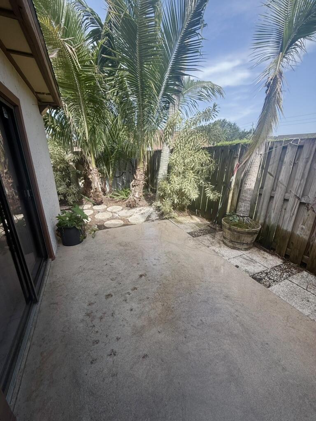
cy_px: 210
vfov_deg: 102.1
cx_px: 158
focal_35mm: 14
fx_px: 170
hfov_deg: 85.7
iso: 50
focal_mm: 2.22
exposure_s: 1/518
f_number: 2.2
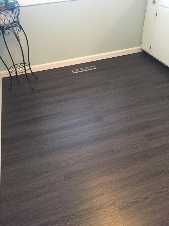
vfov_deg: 61.7
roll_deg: +3.7
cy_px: 113
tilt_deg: -40.3
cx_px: 84
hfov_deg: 48.2
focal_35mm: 29
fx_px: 189
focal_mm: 4.15
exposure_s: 1/20
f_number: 2.2
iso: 250
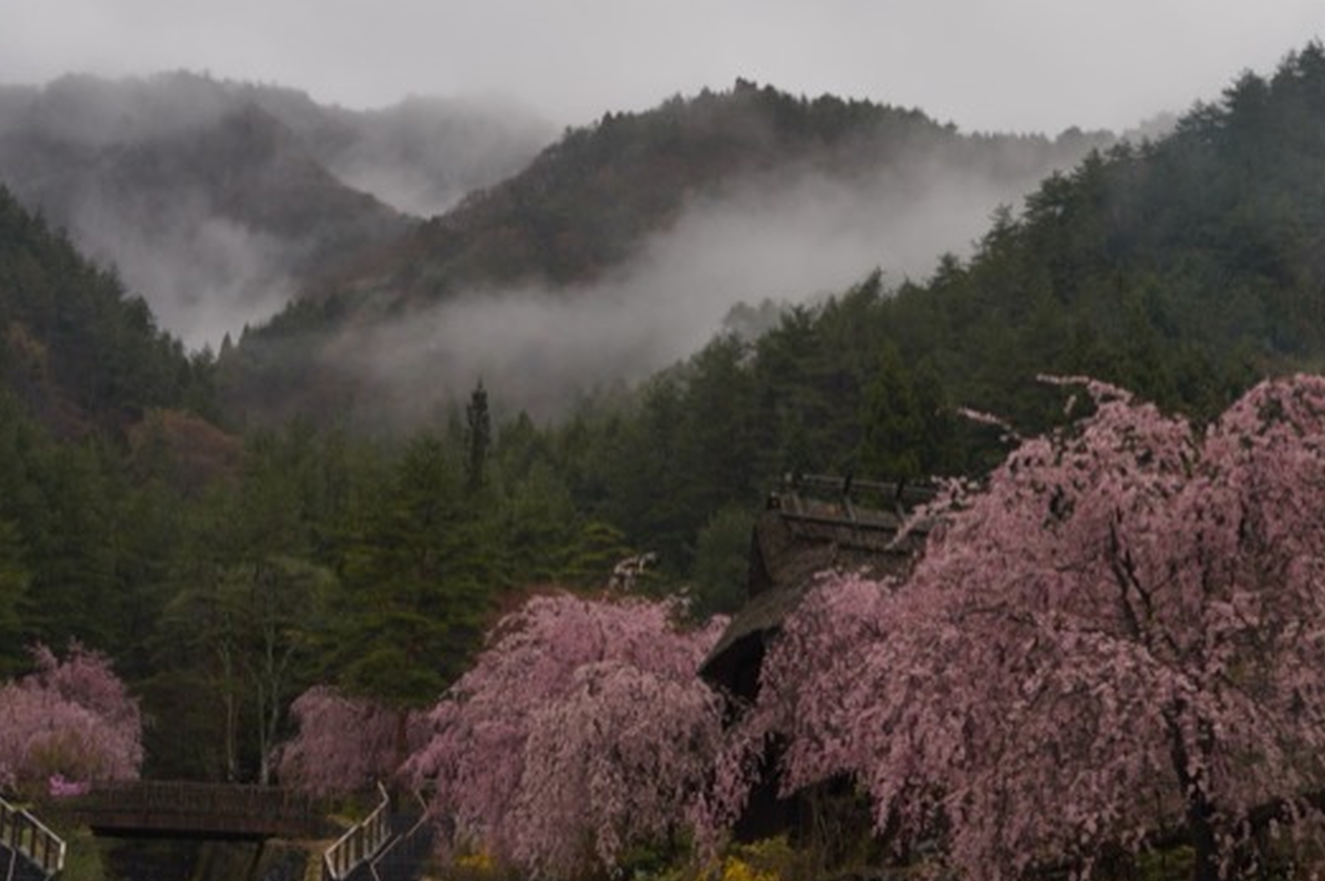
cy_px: 462
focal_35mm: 65
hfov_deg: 31.0
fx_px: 2390
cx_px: 690
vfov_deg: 20.9
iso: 100
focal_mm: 53
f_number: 9
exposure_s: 1/60
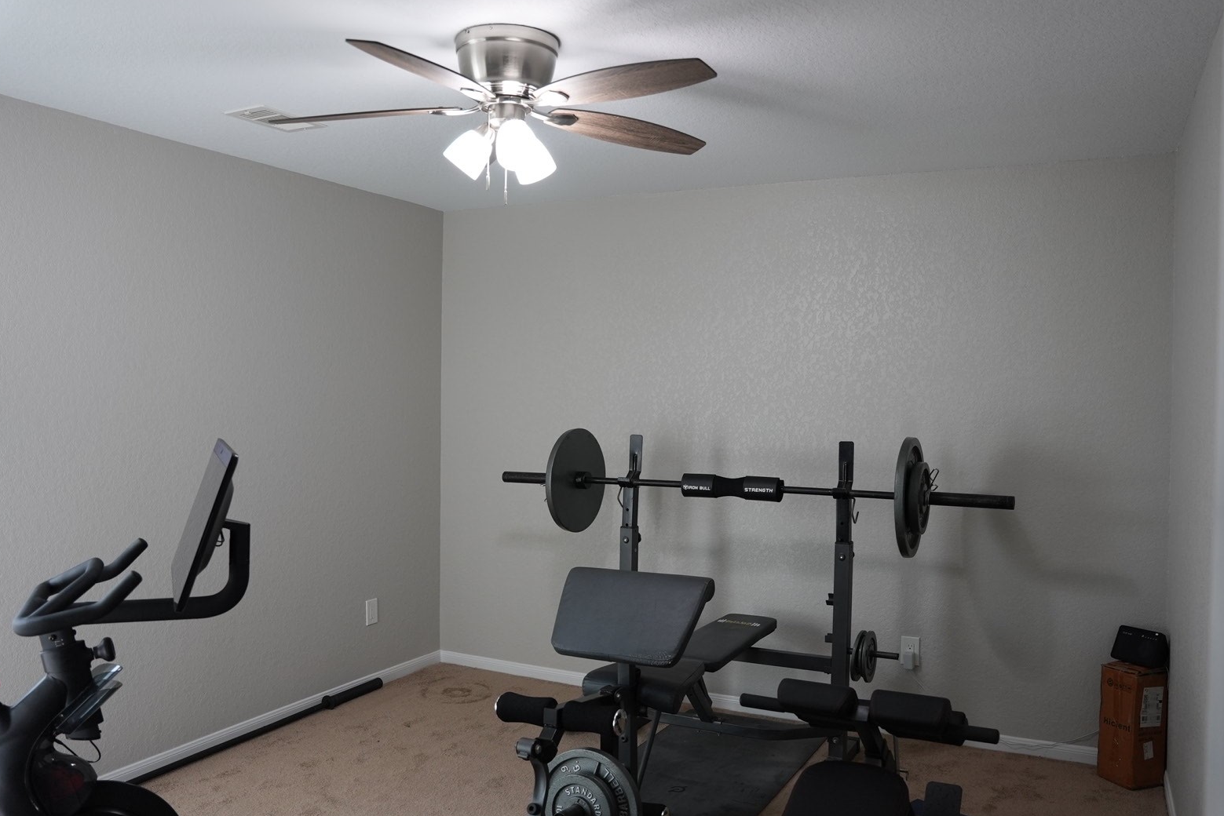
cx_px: 623
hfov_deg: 64.1
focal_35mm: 29
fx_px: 977
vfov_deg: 45.4
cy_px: 406
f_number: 4
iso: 1000
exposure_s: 1/160
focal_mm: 27.7
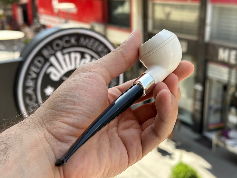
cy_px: 89
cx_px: 118
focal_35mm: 48
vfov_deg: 30.3
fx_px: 329
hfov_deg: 39.7
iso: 64
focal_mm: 6.86
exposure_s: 1/604
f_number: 1.78
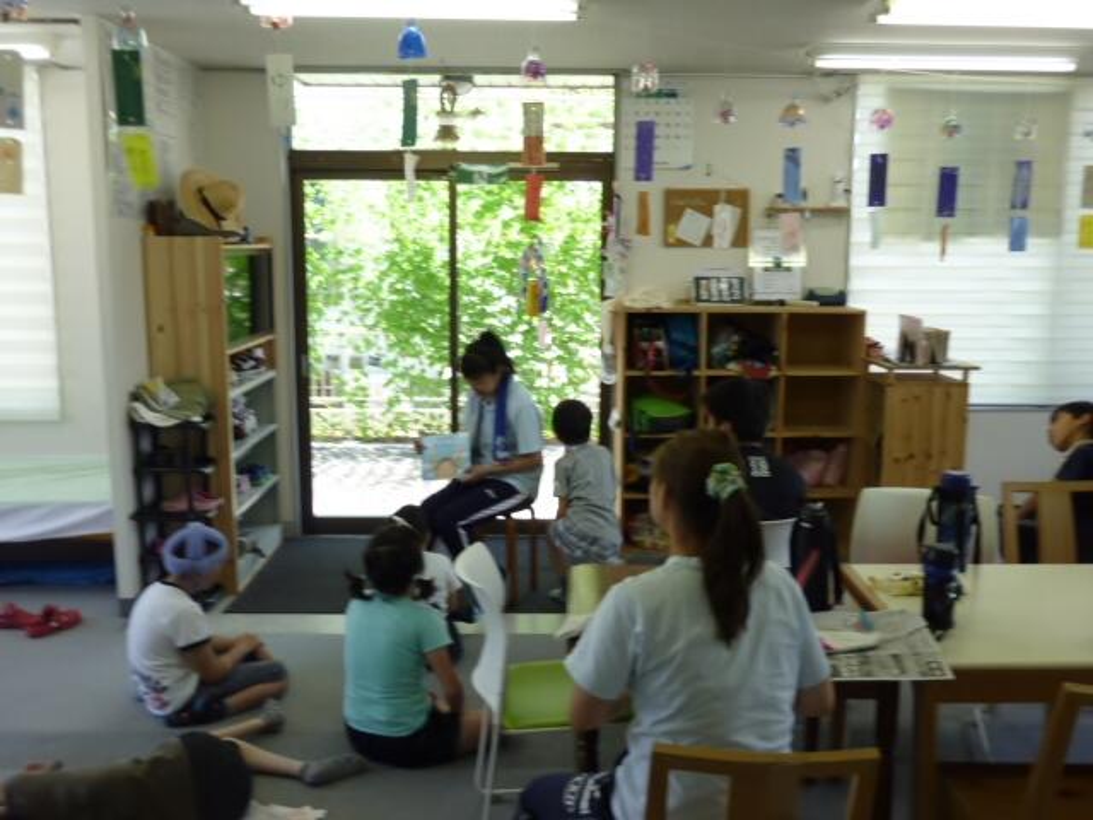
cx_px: 546
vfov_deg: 42.9
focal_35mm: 33
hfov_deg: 55.4
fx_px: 1042
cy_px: 410
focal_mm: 5.9
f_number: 3.7
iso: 100
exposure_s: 1/30
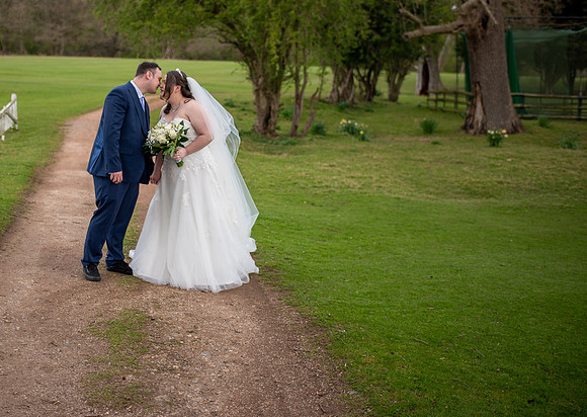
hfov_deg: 37.9
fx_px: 840
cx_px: 176
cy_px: 143
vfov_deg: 27.7
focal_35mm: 50
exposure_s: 1/640
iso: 100
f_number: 1.8
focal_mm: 35
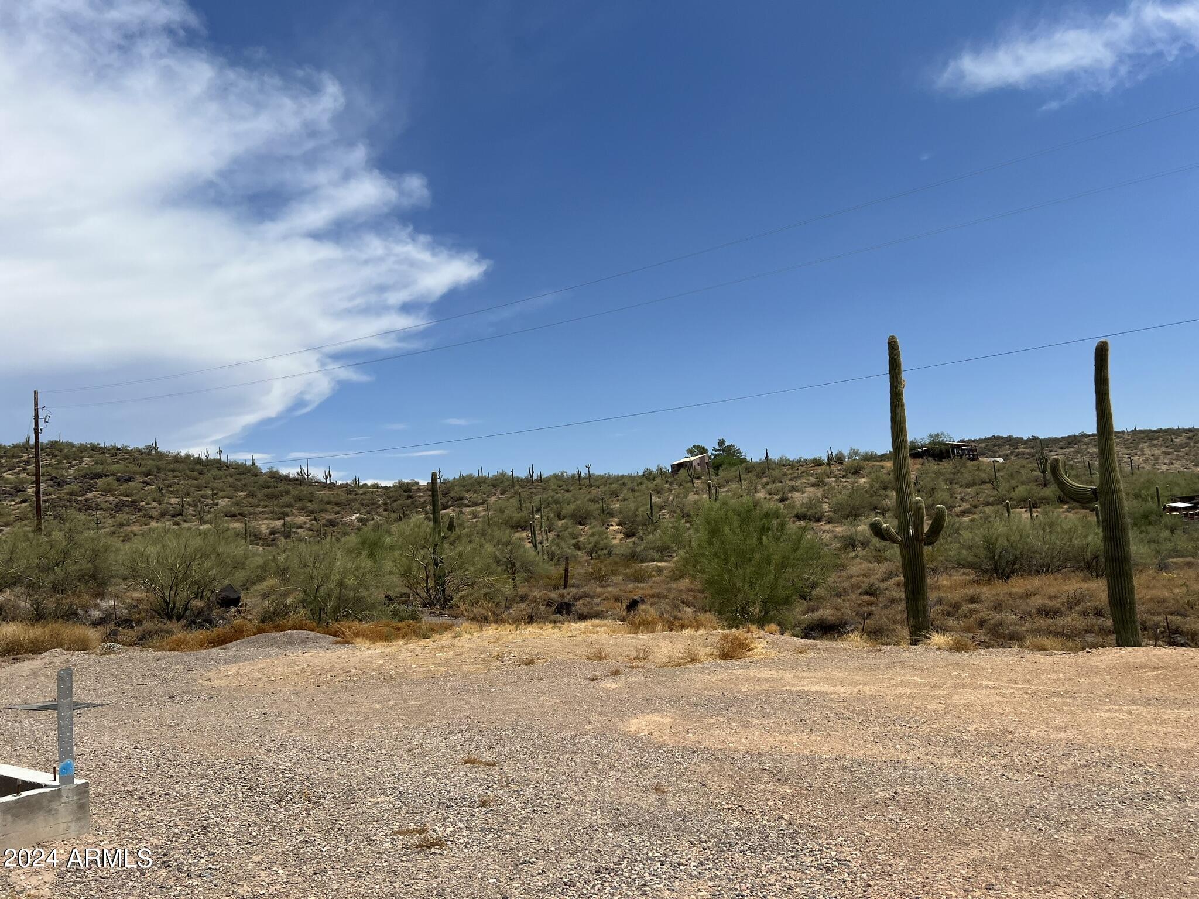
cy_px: 450
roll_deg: +2.3
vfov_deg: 53.1
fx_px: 901
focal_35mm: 26
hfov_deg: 67.3
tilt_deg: +8.1
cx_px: 600
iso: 50
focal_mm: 5.7
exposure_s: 1/9434
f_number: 1.5
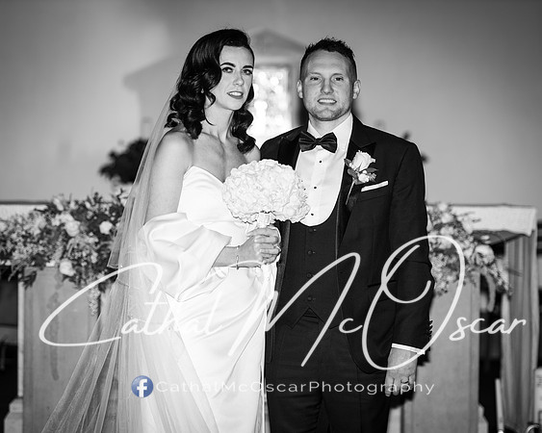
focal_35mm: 158
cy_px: 216
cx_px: 268
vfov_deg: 9.8
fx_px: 2528
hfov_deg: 12.2
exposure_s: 1/250
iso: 125
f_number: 2.8
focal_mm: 140
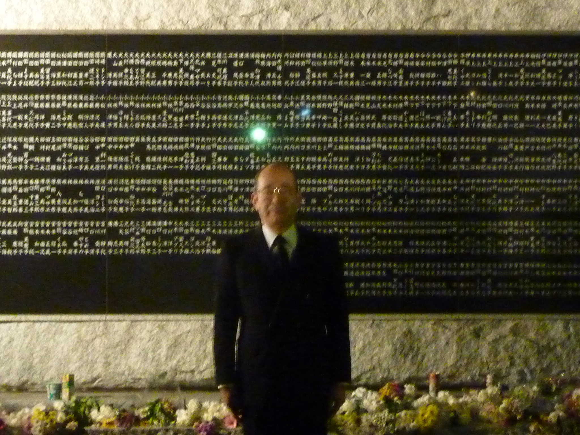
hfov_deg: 24.4
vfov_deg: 18.4
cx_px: 290
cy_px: 218
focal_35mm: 80
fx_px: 1340
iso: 800
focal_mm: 7.3
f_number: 3.7
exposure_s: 1/8
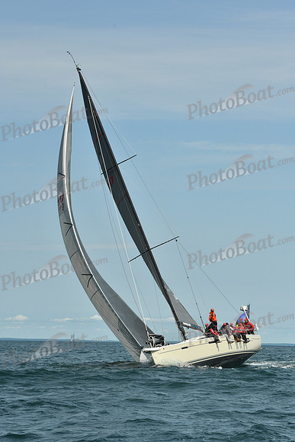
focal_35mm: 102
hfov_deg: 13.4
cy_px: 221
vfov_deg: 20.0
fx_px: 1253
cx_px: 148
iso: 320
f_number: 11
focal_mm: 102
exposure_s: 1/1000
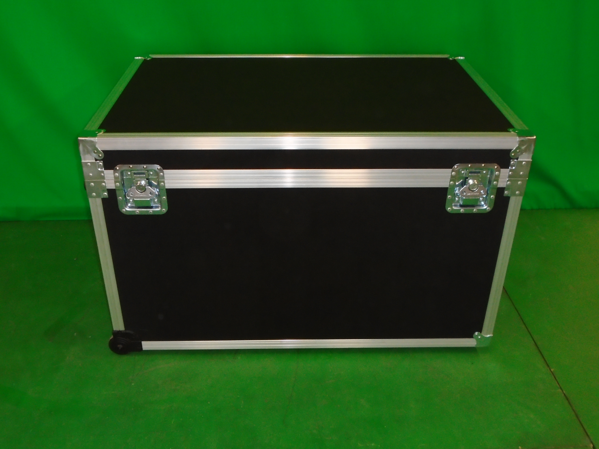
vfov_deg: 39.7
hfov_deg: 51.4
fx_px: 623
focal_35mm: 36
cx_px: 300
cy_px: 224
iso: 320
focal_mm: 6.4
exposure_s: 1/40
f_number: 3.8
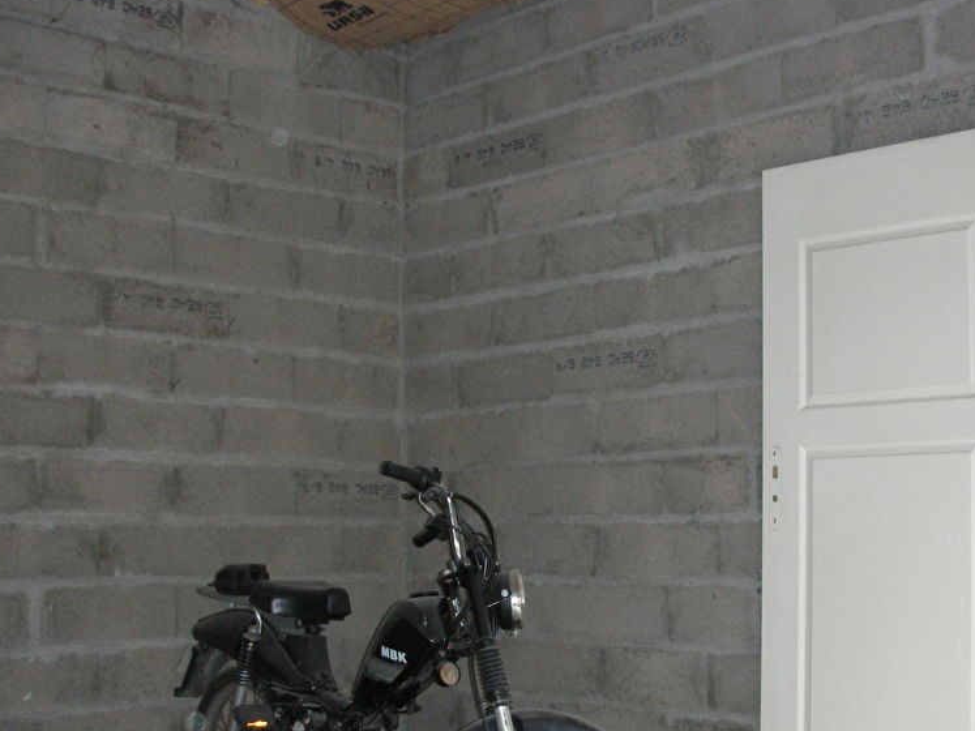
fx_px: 1352
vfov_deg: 30.2
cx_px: 501
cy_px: 440
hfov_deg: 39.7
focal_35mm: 48
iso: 185
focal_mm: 5.8
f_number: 3
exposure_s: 1/60.1
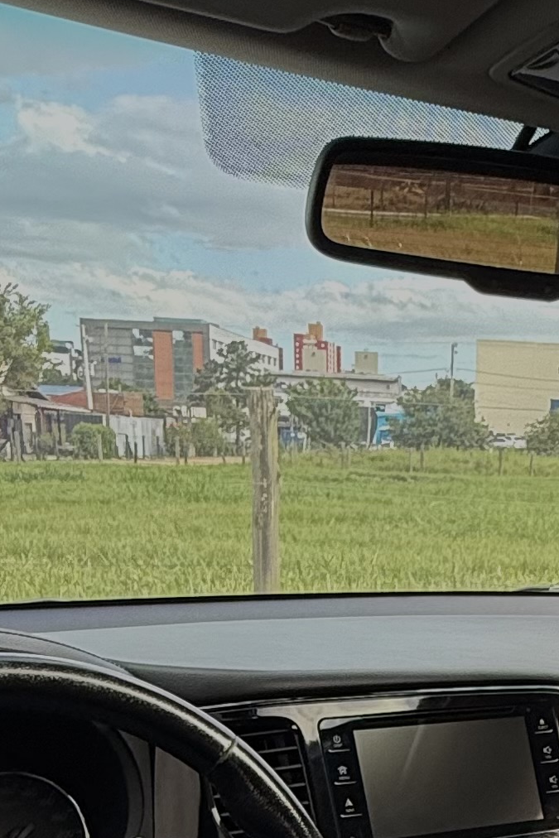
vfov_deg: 30.9
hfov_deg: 22.5
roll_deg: -2.9
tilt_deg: -19.0
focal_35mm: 58
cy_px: 912
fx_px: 1350
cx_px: 557
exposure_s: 1/99
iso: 80
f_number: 2.2
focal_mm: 2.22
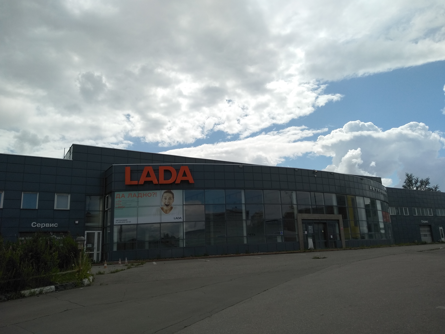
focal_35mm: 26
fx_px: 334
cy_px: 167
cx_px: 222
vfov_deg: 53.1
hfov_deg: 67.3
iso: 100
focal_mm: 3.82
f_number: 2.2
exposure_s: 1/2931
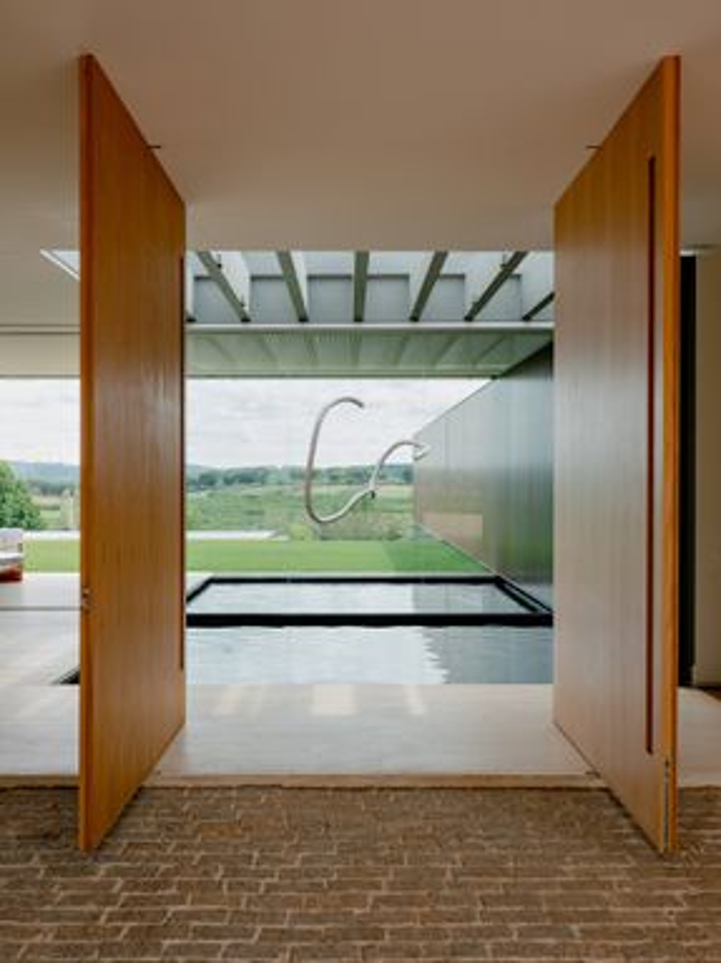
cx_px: 360
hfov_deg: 38.6
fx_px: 1028
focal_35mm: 37
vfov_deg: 50.2
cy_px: 482
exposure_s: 1/60
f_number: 9
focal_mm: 46.5
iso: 200
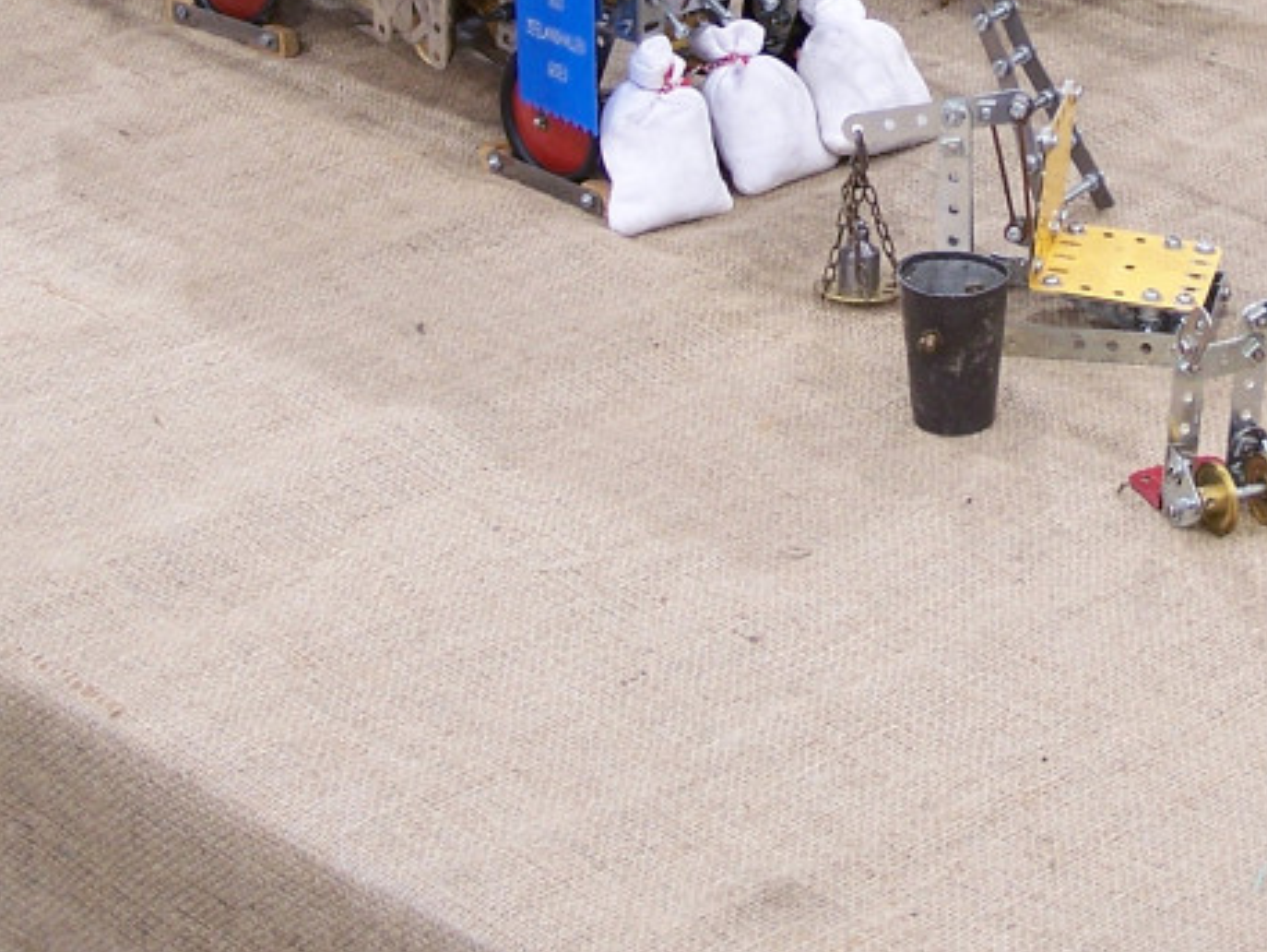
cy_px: 22
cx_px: 1037
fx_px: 4175
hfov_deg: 17.1
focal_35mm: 114
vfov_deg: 12.9
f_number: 3
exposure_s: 1/6
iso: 80
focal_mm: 8.5
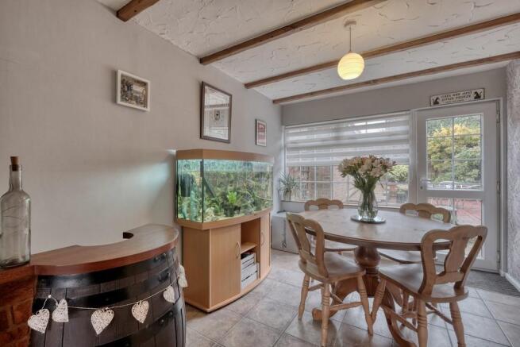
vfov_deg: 77.4
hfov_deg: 100.4
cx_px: 260
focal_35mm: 15
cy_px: 174
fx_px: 217
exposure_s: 1/20
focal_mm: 10
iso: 800
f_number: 8
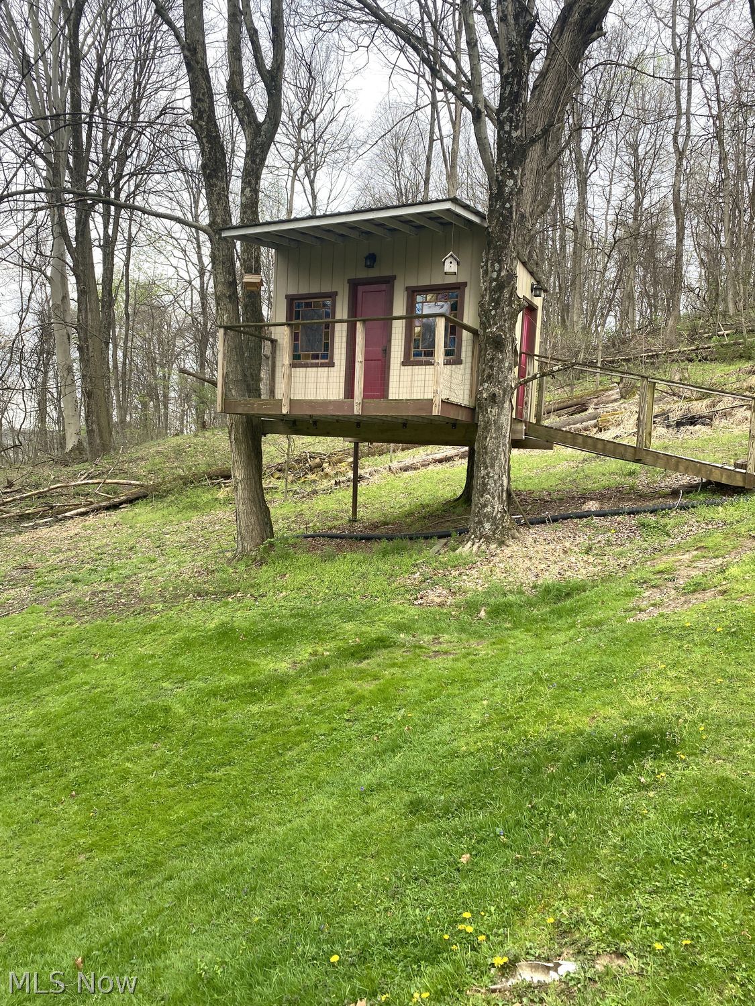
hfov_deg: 53.1
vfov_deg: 67.3
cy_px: 503
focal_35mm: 26
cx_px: 378
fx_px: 756
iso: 32
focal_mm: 4.25
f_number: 1.8
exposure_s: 1/423
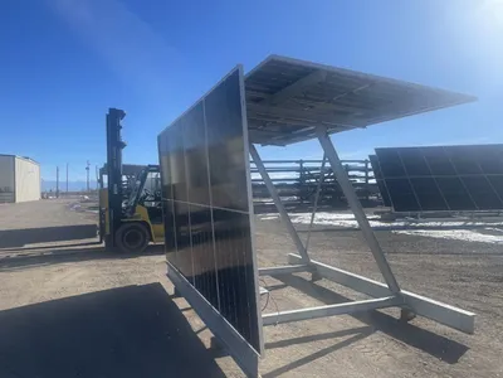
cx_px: 252
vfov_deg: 53.1
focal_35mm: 26
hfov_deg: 67.3
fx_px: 378
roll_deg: +0.2
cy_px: 189
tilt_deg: -2.4
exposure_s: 1/3610
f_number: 1.6
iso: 32
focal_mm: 4.2
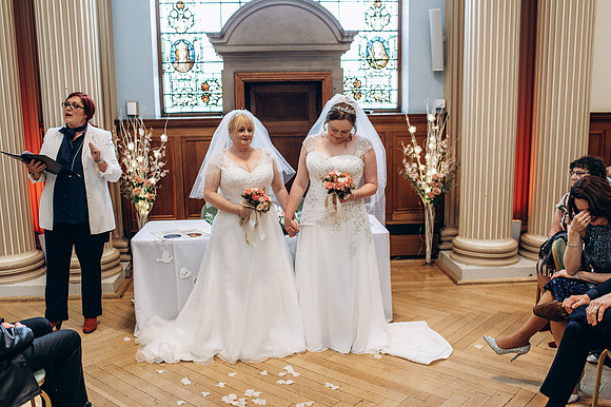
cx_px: 306
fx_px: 594
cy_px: 204
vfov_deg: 37.8
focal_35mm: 35
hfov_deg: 54.5
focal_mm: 35
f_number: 2.5
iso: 500
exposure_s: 1/100
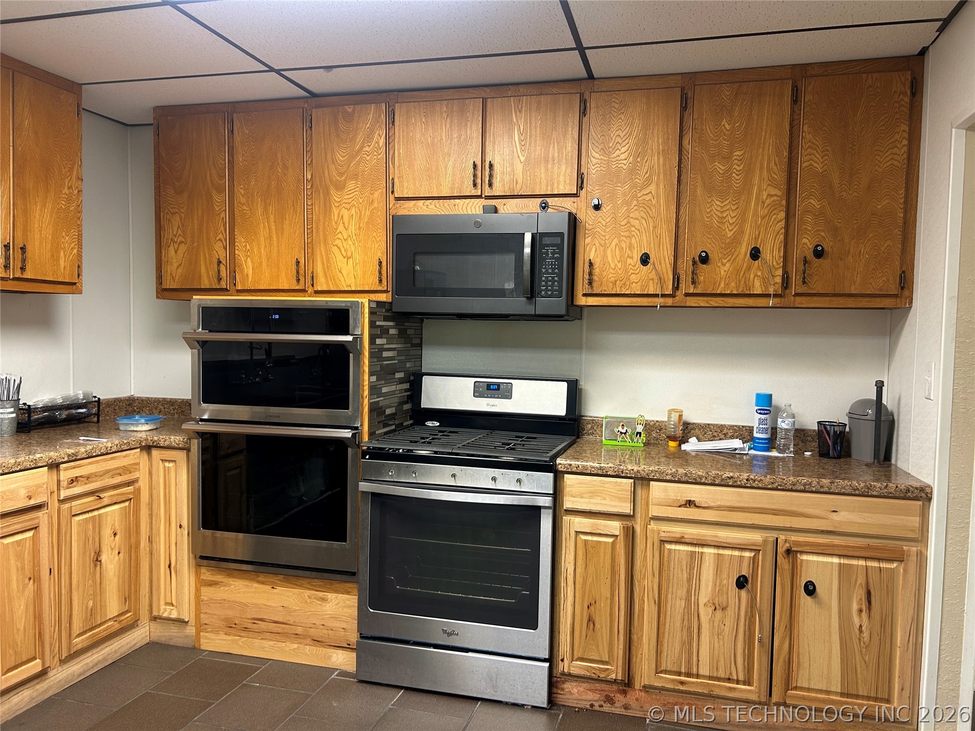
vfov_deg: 53.1
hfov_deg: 67.3
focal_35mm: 26
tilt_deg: -3.4
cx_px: 488
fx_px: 732
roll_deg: -0.8
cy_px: 366
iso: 100
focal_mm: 5.7
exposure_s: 1/42
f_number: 1.5
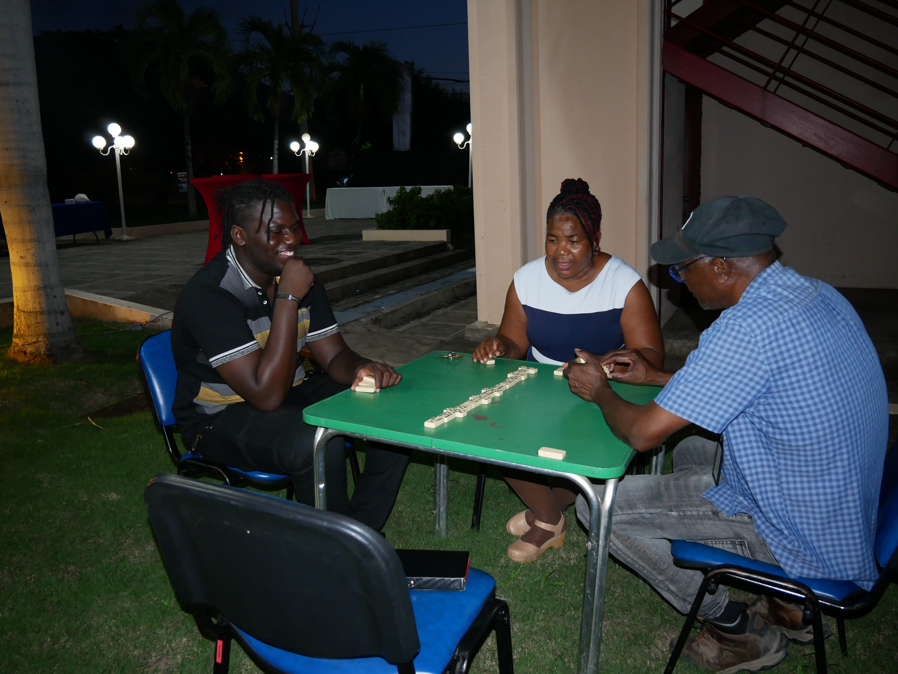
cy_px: 337
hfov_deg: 59.9
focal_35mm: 30
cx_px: 449
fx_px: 779
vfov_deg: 46.8
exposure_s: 1/60
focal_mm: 15
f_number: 3.7
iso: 800
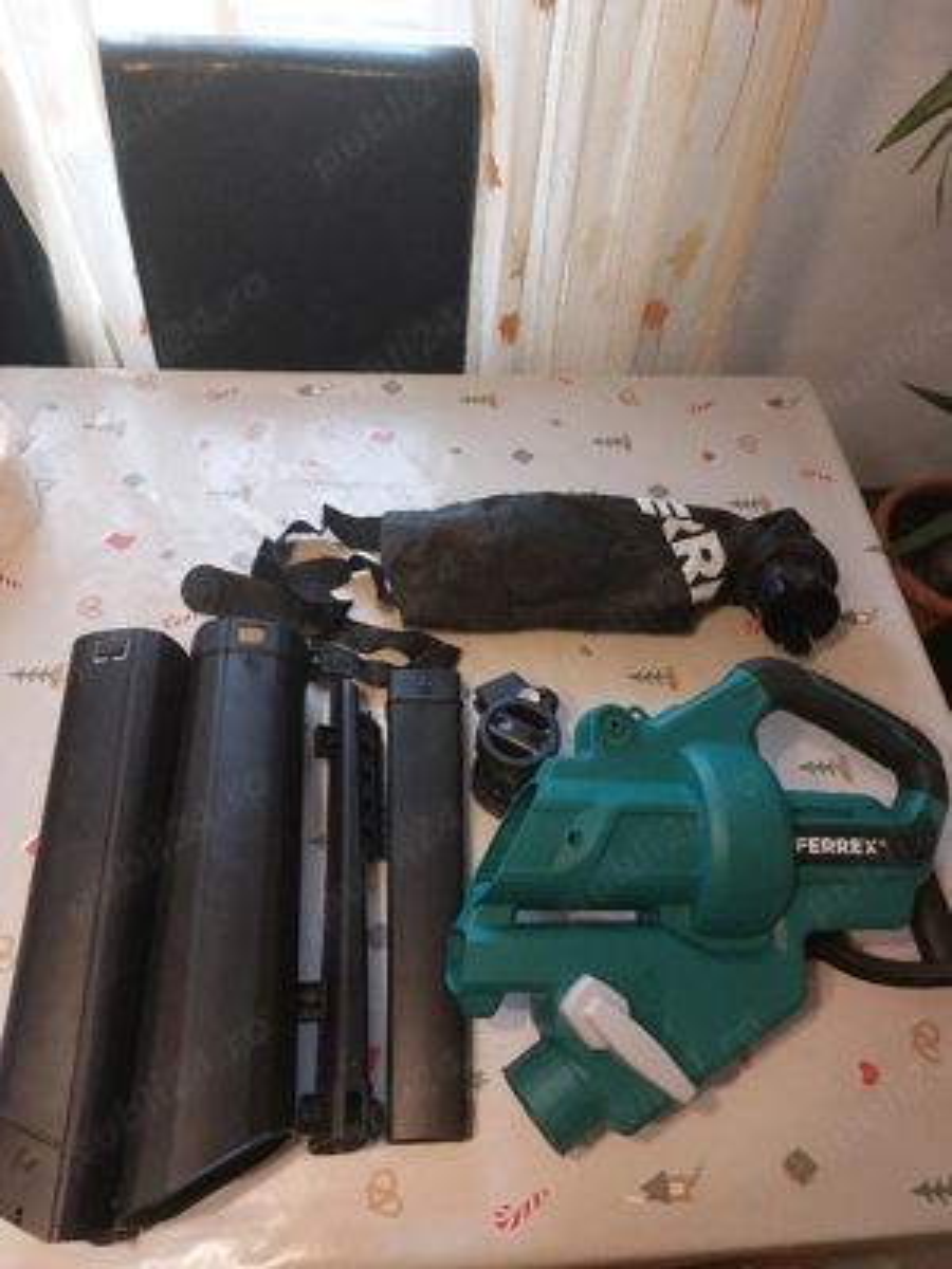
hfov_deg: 54.9
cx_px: 476
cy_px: 634
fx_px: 917
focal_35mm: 25
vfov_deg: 69.4
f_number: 1.8
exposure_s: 1/50
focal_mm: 5.23
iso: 320
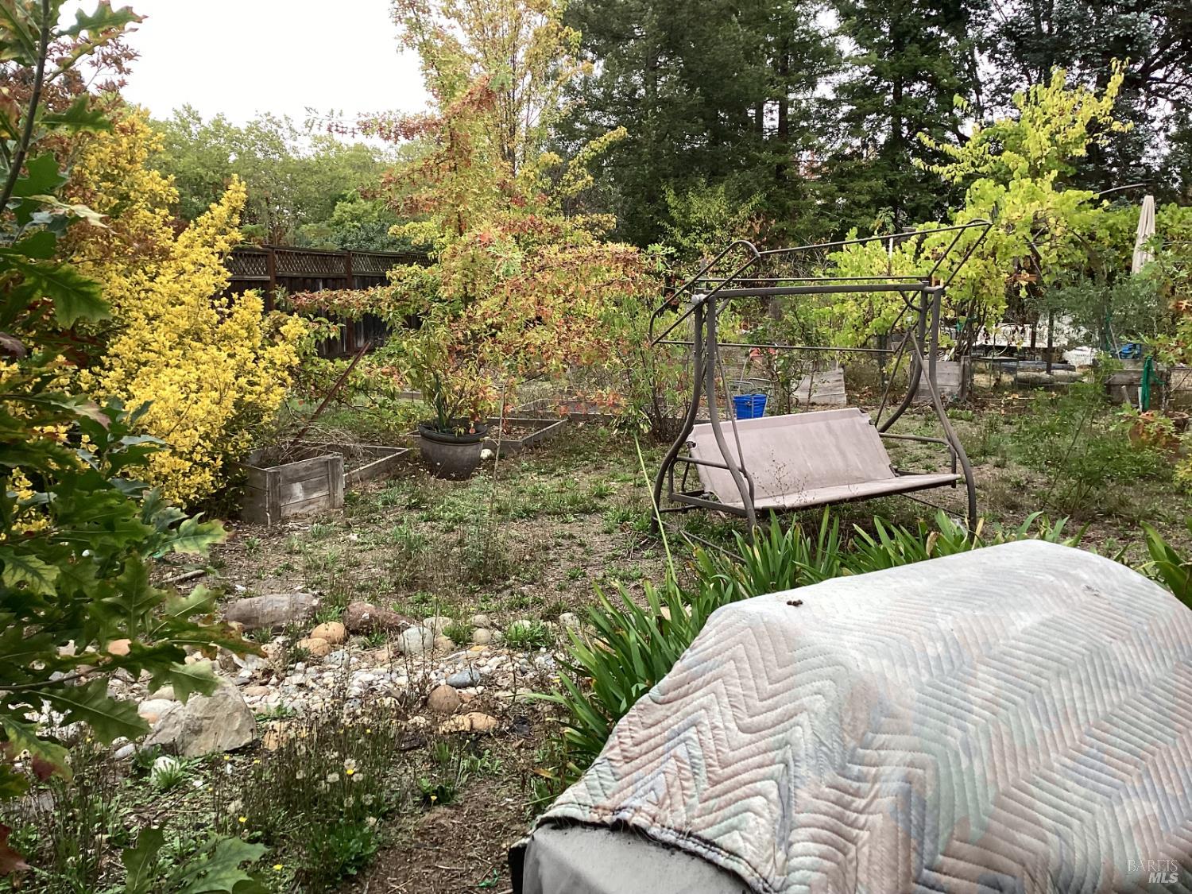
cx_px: 596
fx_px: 1067
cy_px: 447
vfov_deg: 45.4
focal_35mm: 31
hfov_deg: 58.4
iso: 64
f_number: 2.4
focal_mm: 3.3
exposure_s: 1/100
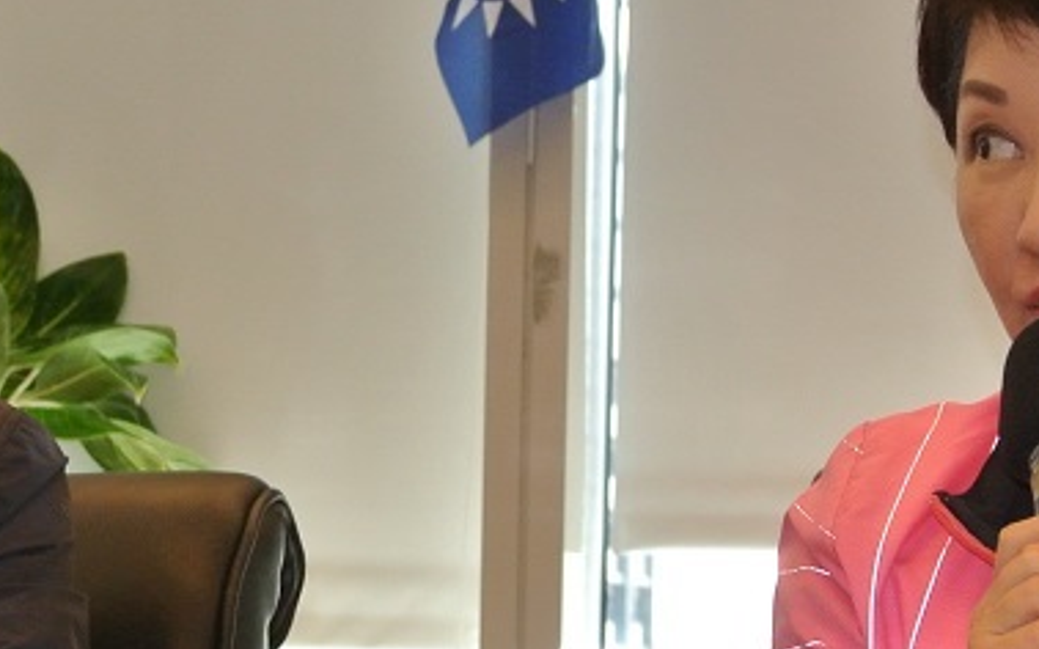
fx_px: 4274
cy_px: 562
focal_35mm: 151
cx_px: 300
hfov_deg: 13.8
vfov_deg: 8.7
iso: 640
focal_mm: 21.1
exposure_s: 1/60
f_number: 5
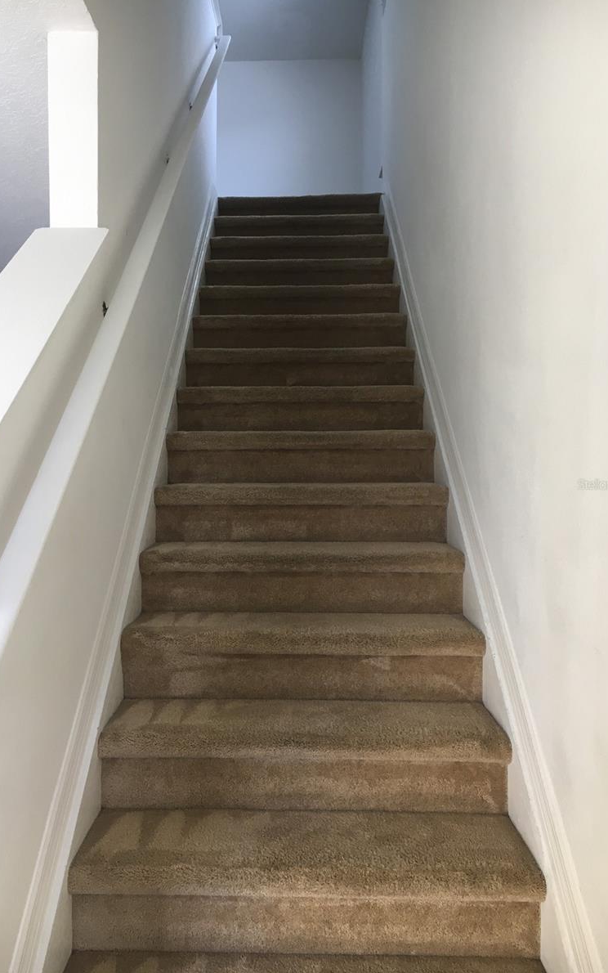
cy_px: 484
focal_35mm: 31
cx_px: 268
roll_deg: -1.0
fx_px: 822
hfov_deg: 40.5
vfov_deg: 61.2
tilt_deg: -1.5
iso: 25
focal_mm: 4.15
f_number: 2.2
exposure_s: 1/40
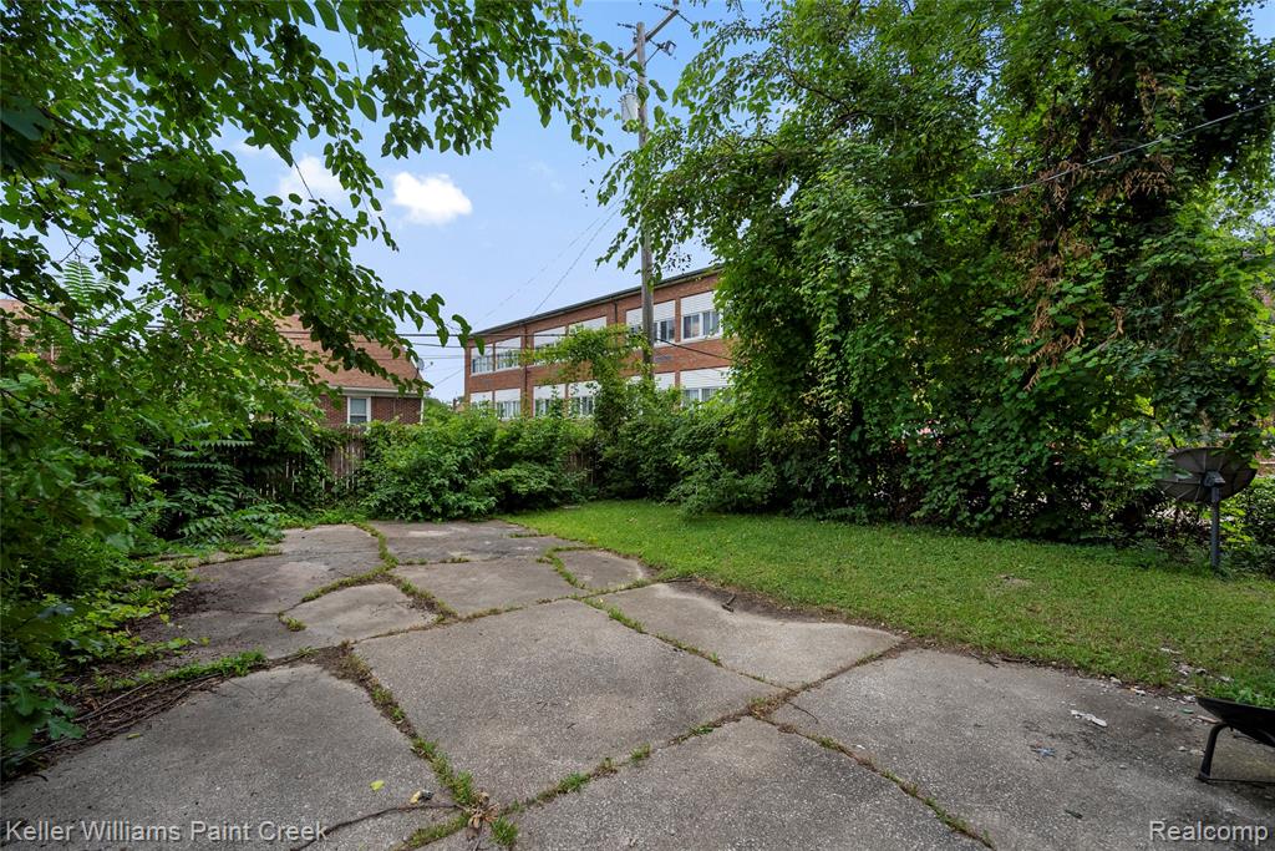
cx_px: 638
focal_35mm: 16
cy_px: 426
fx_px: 567
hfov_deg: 96.7
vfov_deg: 73.8
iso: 100
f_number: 4
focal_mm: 16
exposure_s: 1/320
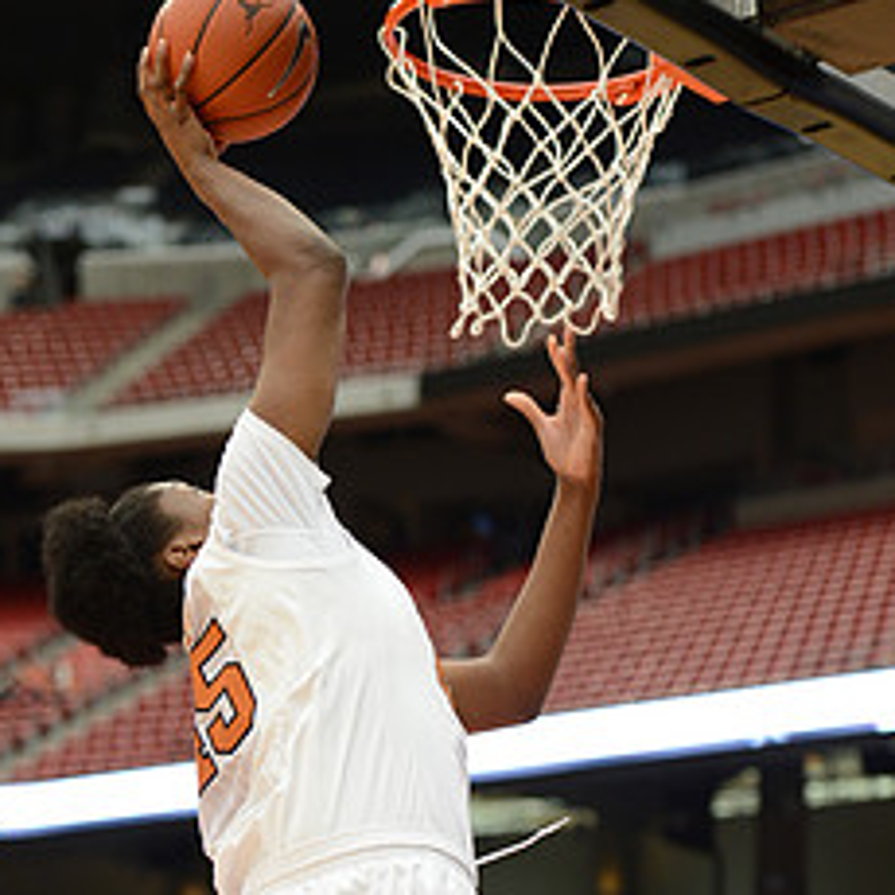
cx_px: 348
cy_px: 712
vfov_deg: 12.8
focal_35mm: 136
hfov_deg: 12.8
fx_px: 3978
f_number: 2.8
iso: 1250
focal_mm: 82
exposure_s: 1/1250
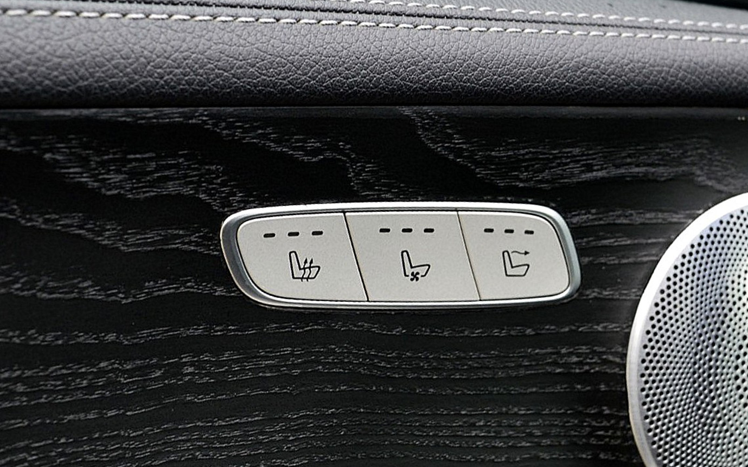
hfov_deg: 33.0
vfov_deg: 21.0
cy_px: 224
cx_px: 379
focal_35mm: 62
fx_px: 1264
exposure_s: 1/60
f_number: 8
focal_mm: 40
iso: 640
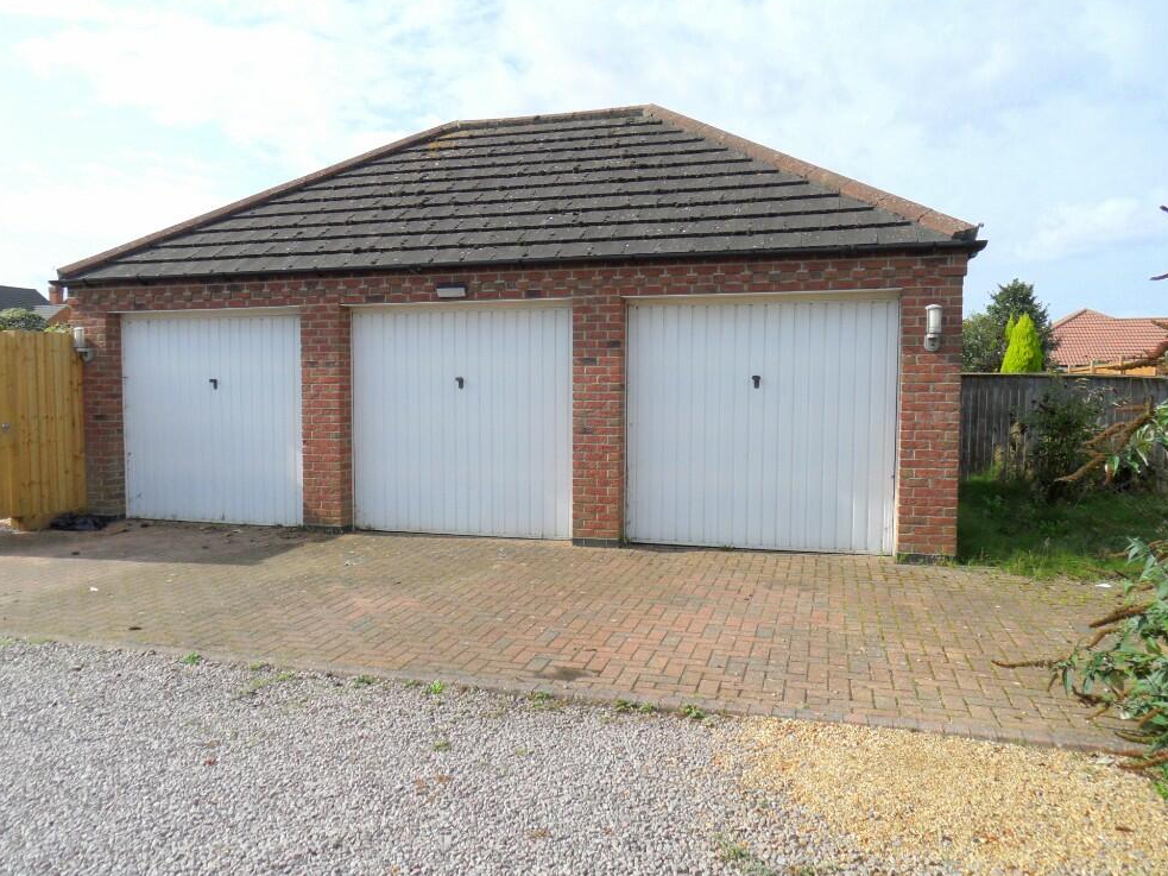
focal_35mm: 25
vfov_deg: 54.9
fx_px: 843
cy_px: 442
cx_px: 573
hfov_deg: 69.4
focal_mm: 3.9
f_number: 3.2
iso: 80
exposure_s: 1/1000
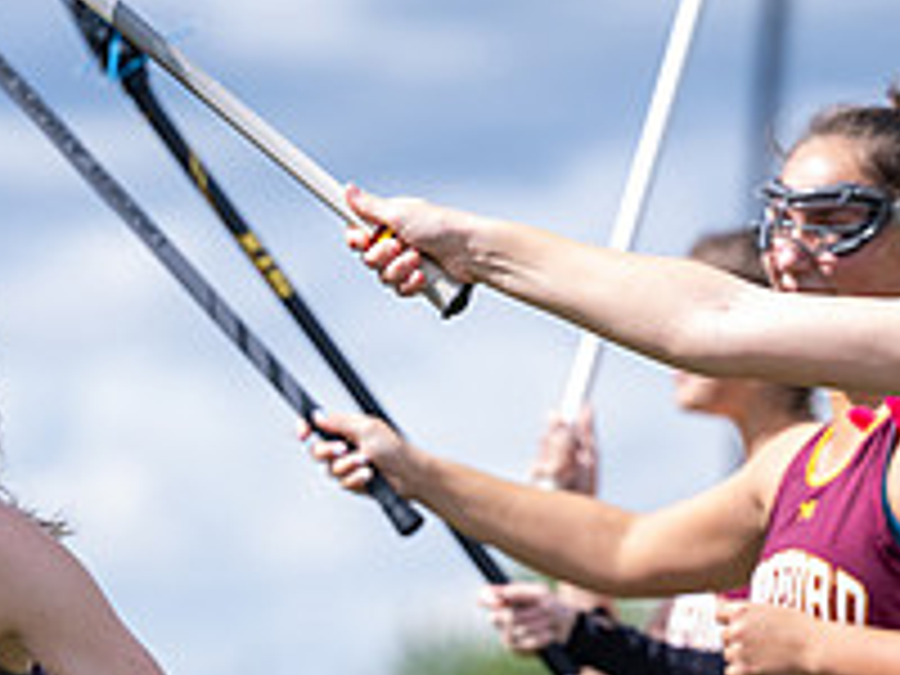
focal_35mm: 460
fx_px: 11960
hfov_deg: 4.3
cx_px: 18
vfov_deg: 3.2
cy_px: 506
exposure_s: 1/2000
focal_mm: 165
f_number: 3.5
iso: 360
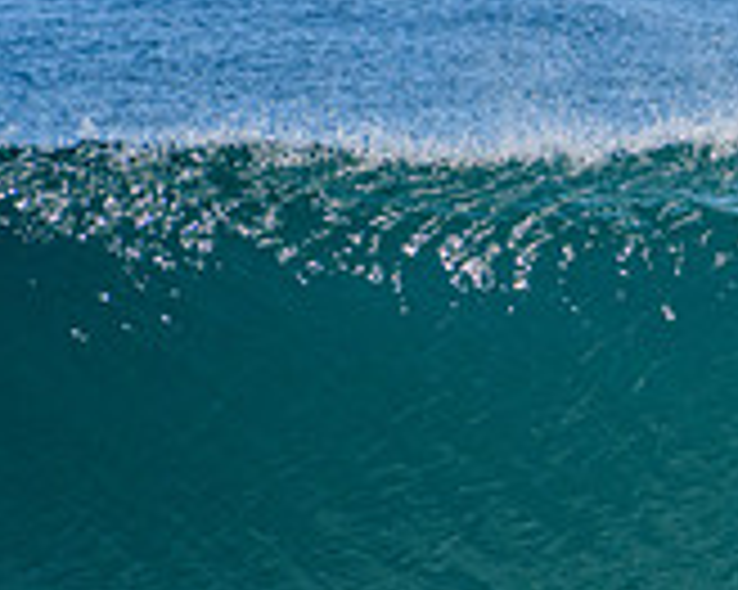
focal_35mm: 2490
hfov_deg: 0.8
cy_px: 322
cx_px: 1260
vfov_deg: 0.6
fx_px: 54354
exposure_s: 1/2000
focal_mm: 500
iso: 360
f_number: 5.6
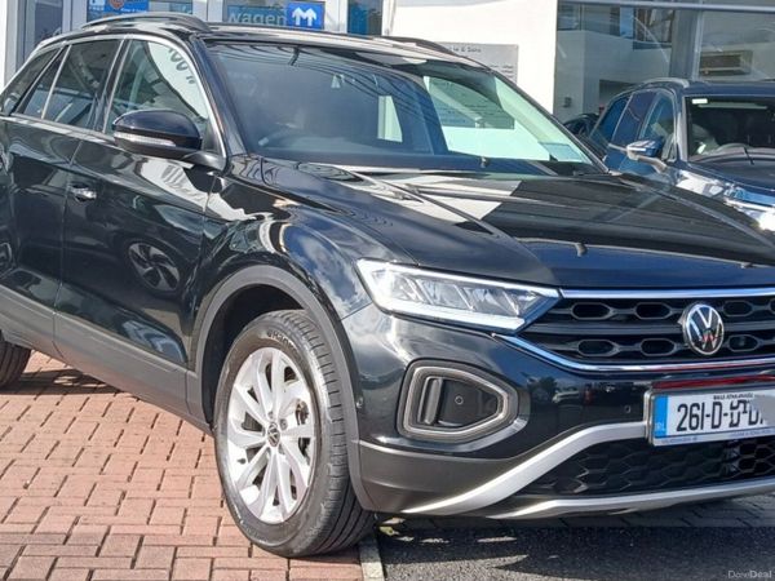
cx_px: 388
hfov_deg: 67.3
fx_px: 582
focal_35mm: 26
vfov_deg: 53.1
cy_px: 290
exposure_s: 1/302
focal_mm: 3.98
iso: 20
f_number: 1.8
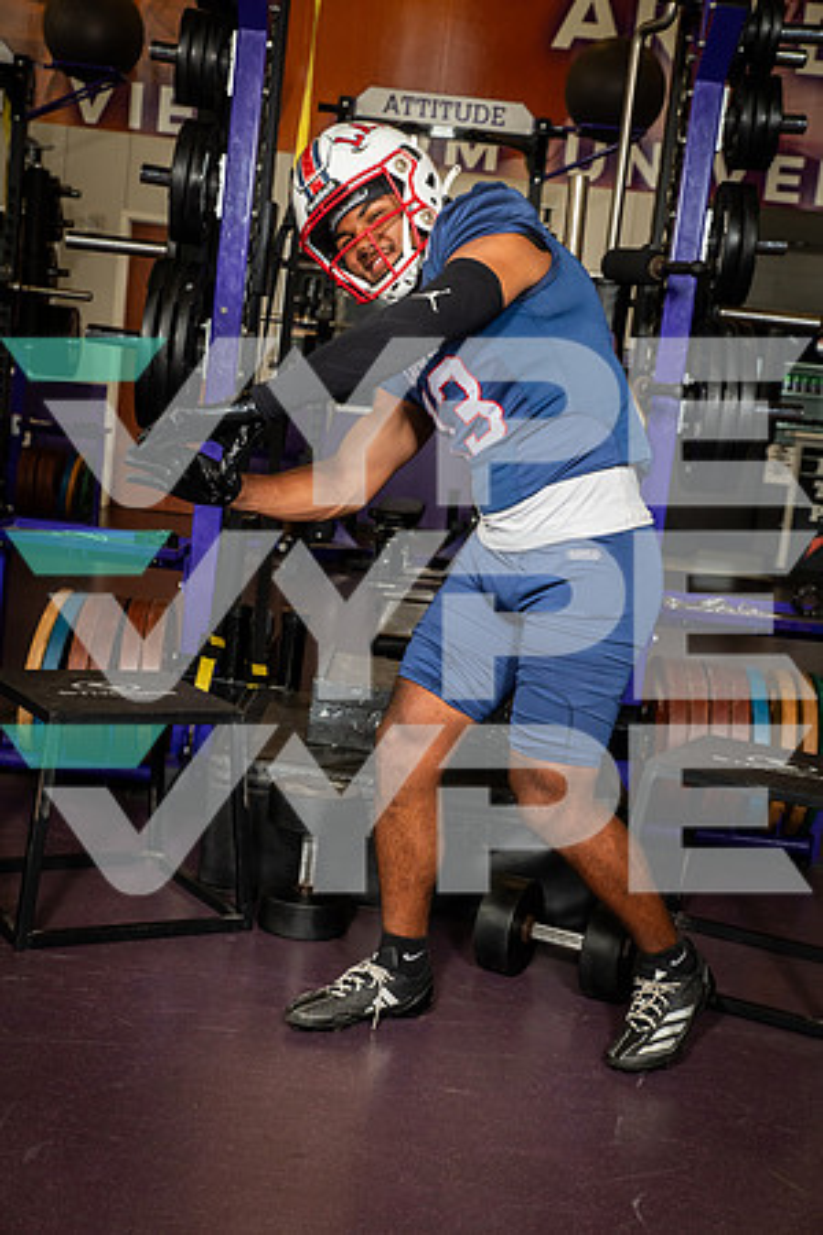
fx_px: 1714
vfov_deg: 39.6
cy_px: 618
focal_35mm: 50
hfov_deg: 27.0
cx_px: 412
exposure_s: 1/250
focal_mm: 50
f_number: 7.1
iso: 800
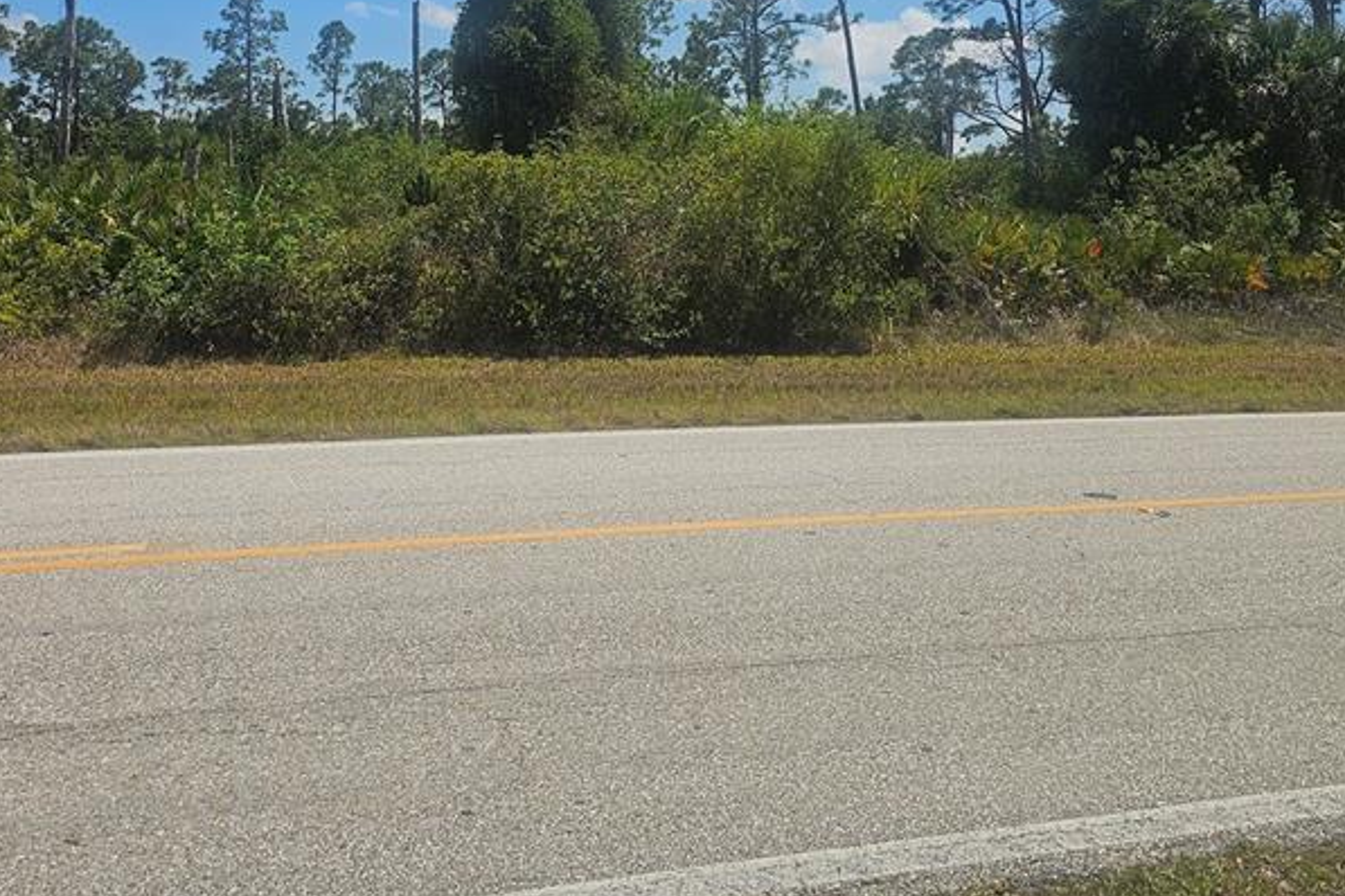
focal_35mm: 41
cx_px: 597
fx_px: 1532
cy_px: 110
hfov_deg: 47.3
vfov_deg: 31.3
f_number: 1.7
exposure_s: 1/1844
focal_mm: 6.3
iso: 10
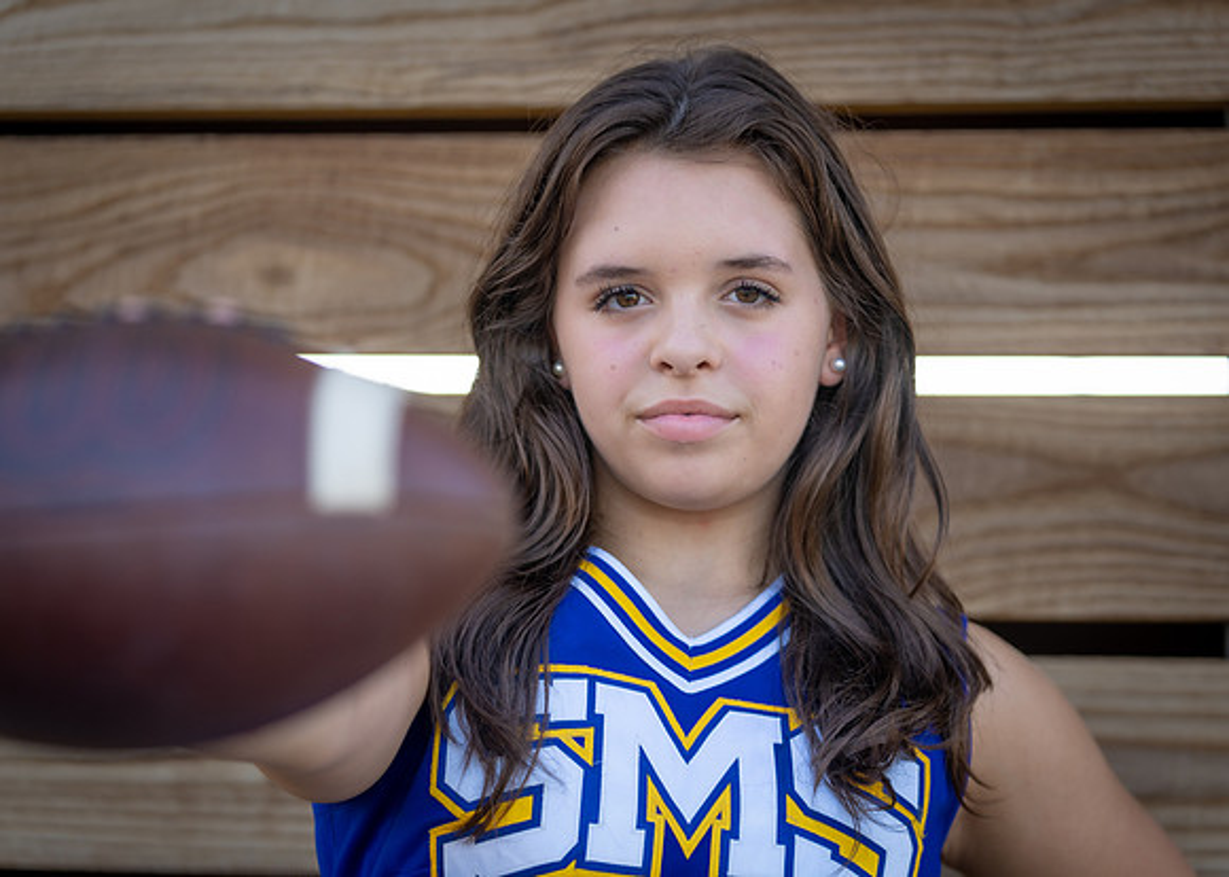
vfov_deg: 14.1
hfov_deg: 19.7
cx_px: 658
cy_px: 438
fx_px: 3542
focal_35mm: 101
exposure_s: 1/320
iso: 125
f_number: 2.8
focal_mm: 96
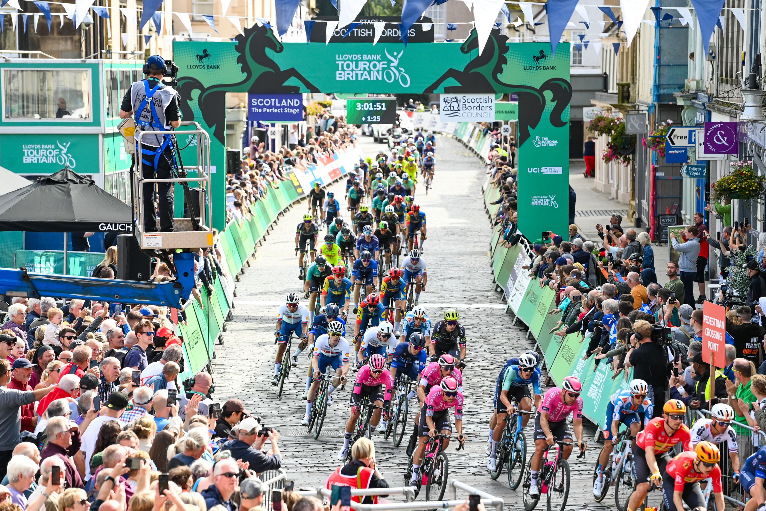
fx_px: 3617
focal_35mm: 170
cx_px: 383
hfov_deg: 12.1
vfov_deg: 8.1
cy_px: 256
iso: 1000
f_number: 6.3
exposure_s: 1/2000
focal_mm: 170
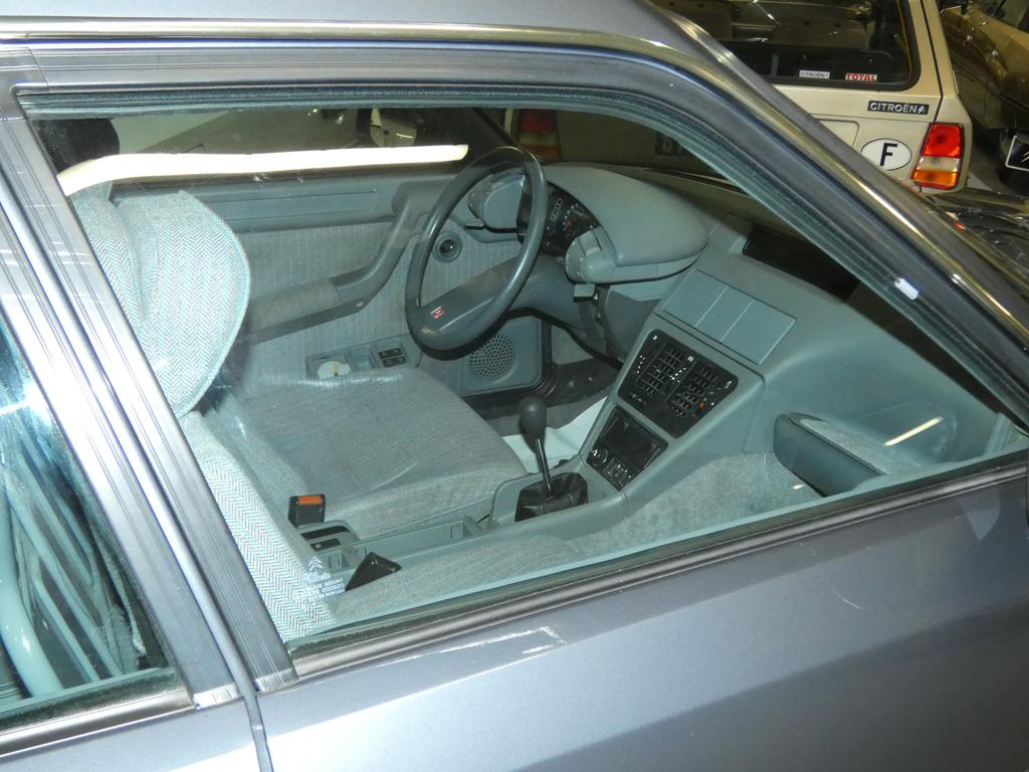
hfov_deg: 51.4
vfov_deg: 39.7
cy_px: 386
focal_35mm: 36
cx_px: 514
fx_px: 1070
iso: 800
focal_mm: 6.5
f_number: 3.5
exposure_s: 1/60
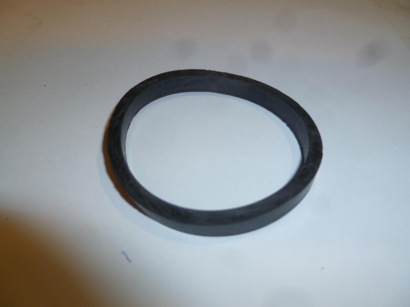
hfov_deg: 63.4
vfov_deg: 49.7
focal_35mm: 28
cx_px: 205
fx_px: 332
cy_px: 154
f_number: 3.3
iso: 125
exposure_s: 1/30
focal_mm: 5
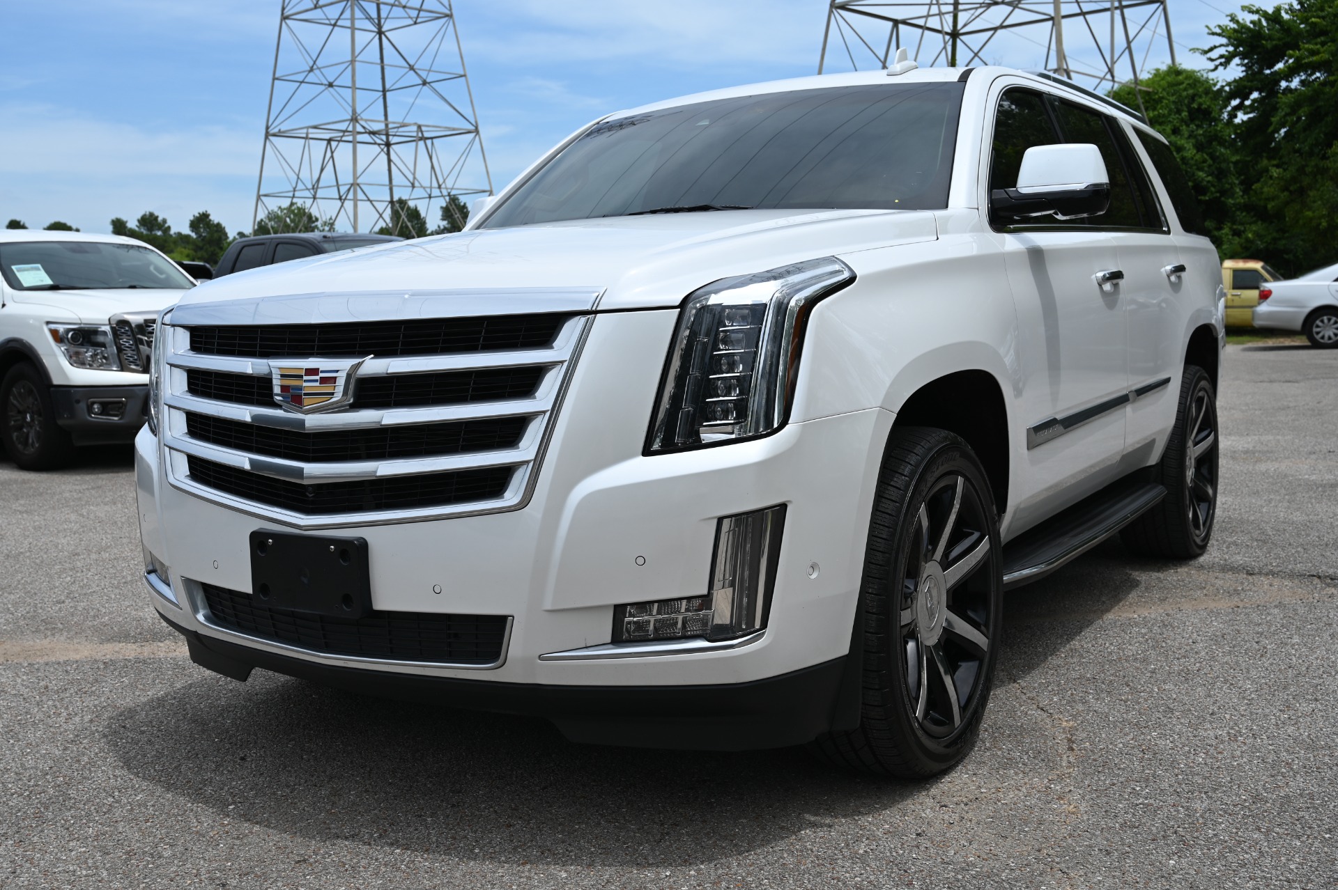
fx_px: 1337
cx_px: 669
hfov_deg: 53.2
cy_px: 445
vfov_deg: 36.8
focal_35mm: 36
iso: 100
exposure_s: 1/400
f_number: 7.1
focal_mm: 36
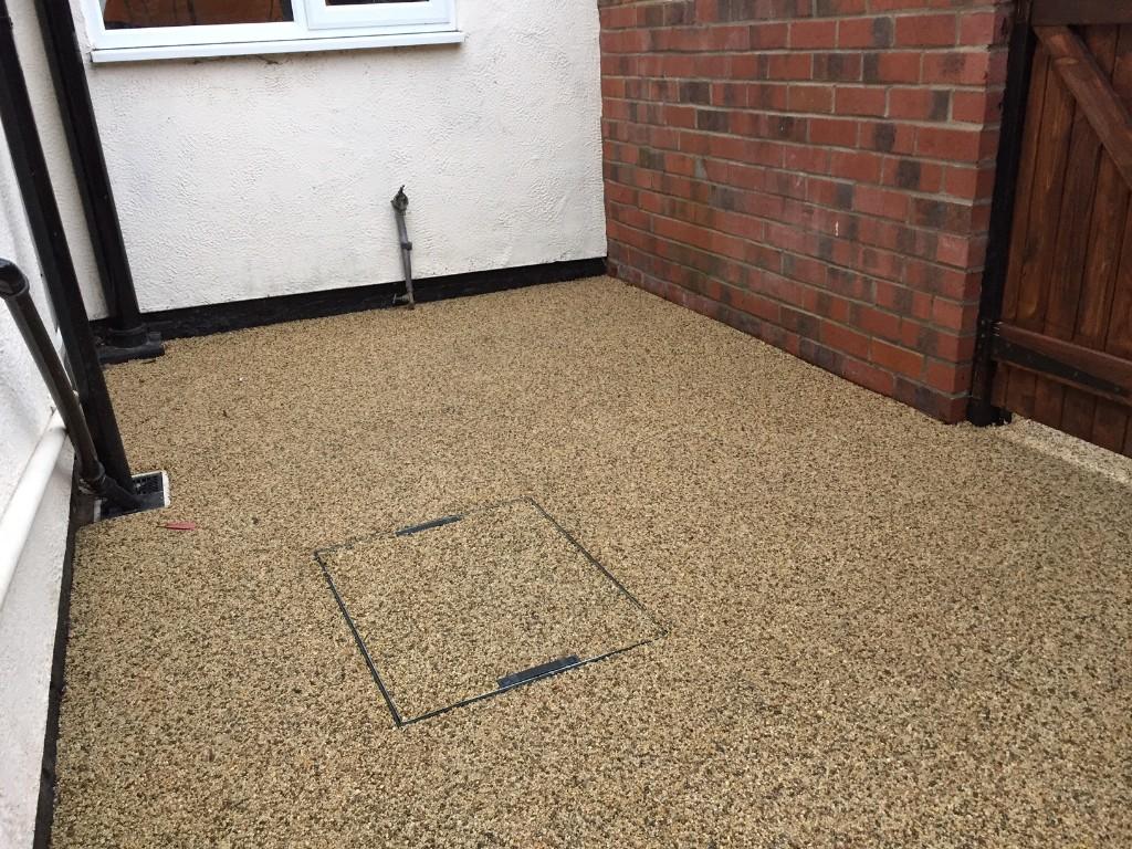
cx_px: 566
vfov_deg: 48.2
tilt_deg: -20.9
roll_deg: +4.4
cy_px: 424
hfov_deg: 61.7
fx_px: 948
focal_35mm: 29
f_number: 2.2
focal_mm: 4.15
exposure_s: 1/33
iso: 64
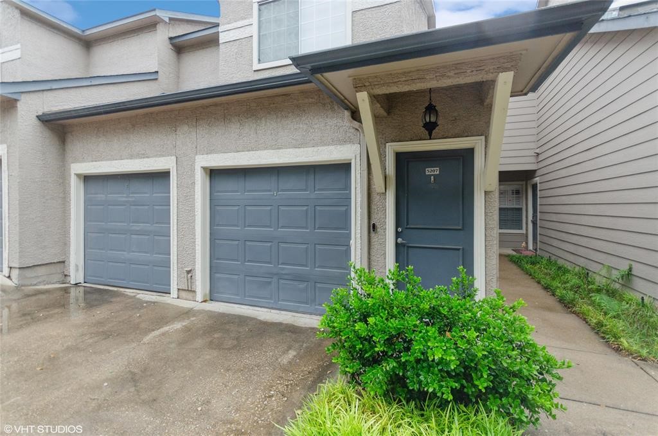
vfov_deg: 77.1
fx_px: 274
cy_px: 218
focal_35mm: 15
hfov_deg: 100.5
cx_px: 329
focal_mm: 10
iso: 640
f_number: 4
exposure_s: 1/60
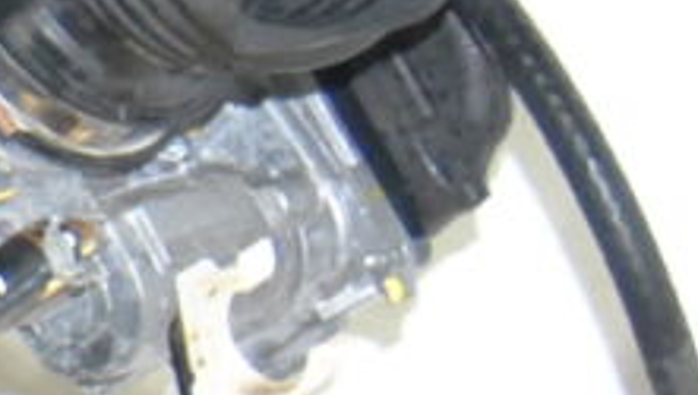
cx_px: -1232
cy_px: 801
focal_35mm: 341
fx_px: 6320
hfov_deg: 6.0
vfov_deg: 3.5
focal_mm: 30
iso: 800
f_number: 5
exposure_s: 1/60
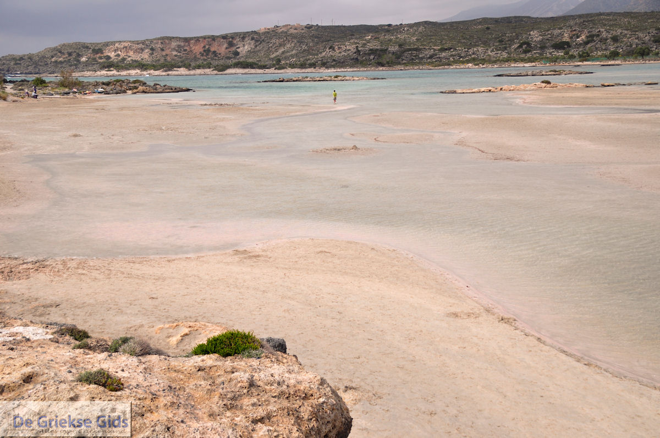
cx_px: 330
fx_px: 879
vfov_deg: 28.0
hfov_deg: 41.2
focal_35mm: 48
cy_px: 219
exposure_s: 1/1600
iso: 200
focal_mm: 32
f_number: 5
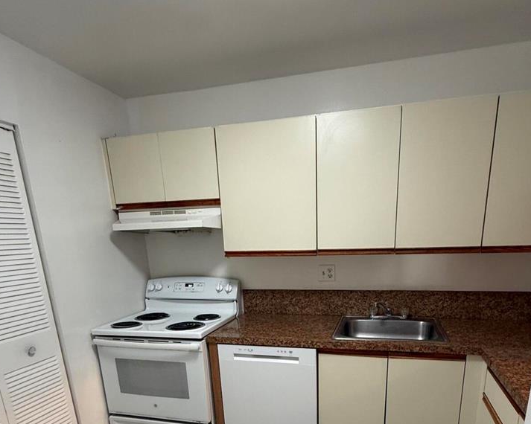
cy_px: 338
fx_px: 361
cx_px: 288
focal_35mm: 23
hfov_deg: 72.5
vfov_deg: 56.5
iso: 200
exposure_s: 1/60
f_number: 2.2
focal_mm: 2.22
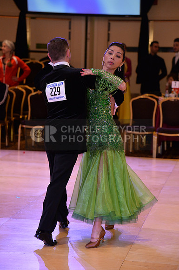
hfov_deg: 11.4
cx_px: 90
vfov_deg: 17.1
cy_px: 135
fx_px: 898
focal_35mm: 120
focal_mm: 120
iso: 2000
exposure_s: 1/250
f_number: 5
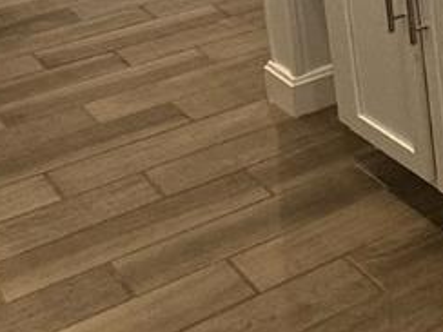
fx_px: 1101
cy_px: -213
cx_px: 873
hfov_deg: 17.1
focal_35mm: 86
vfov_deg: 15.4
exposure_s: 1/120
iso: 125
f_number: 2.2
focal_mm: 2.22
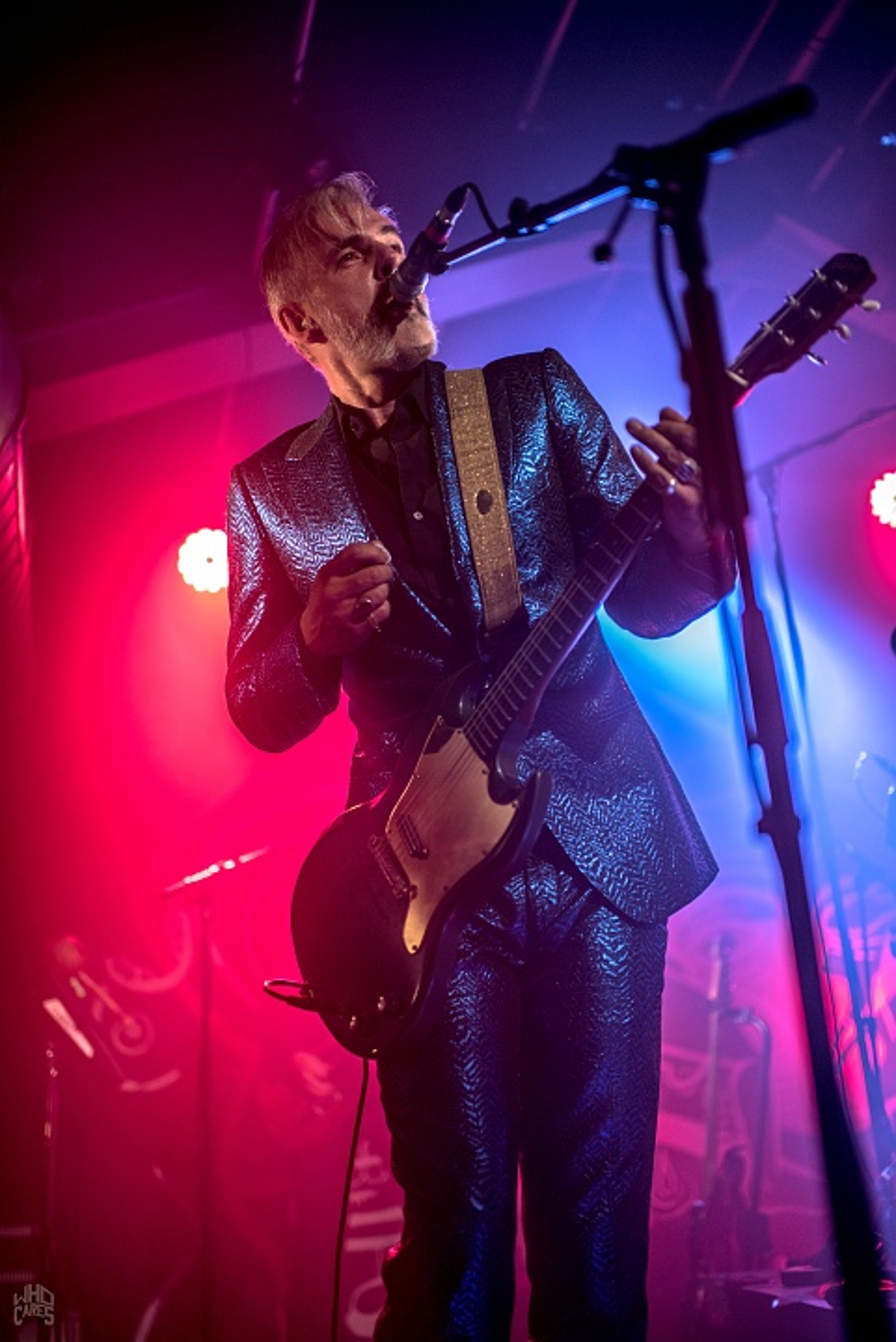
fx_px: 1305
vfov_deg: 54.4
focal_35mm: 35
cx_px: 448
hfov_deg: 37.9
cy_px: 671
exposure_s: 1/320
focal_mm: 35
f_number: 1.4
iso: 320
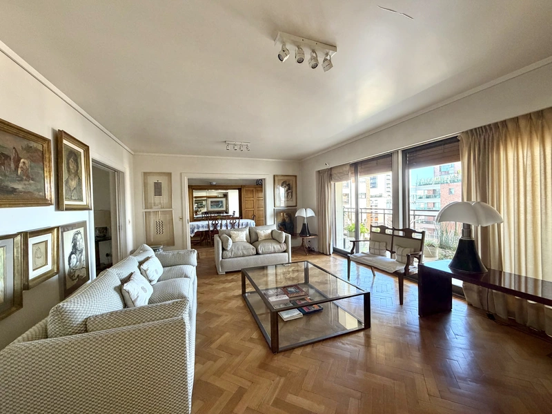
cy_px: 207
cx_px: 276
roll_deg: +2.9
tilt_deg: -1.6
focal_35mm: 14
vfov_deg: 85.7
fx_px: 223
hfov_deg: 102.1
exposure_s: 1/96
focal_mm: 2.22
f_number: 2.2
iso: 320
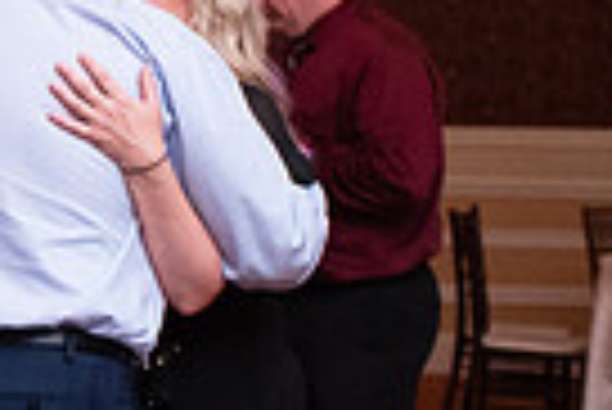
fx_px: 2893
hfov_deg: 11.0
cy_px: 246
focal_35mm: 170
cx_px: -612
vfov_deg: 8.1
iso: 6400
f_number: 4
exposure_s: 1/100
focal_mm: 40
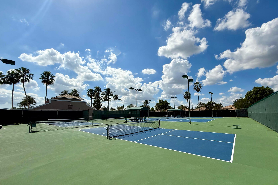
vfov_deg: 77.0
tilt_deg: +5.0
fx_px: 116
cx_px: 142
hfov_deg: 100.4
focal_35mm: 15
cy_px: 103
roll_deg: +0.8
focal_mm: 2.22
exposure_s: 1/5618
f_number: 2.2
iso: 50
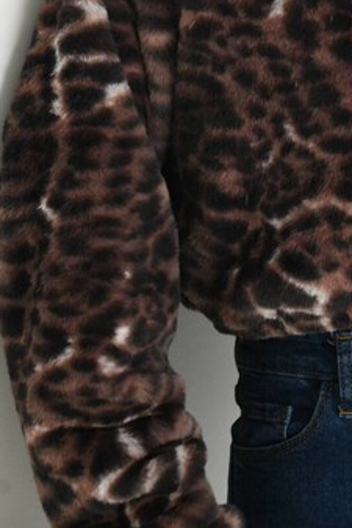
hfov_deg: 11.1
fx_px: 1791
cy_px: -22
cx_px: 374
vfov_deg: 16.4
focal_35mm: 122
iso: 160
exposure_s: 1/125
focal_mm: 55
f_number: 5.6
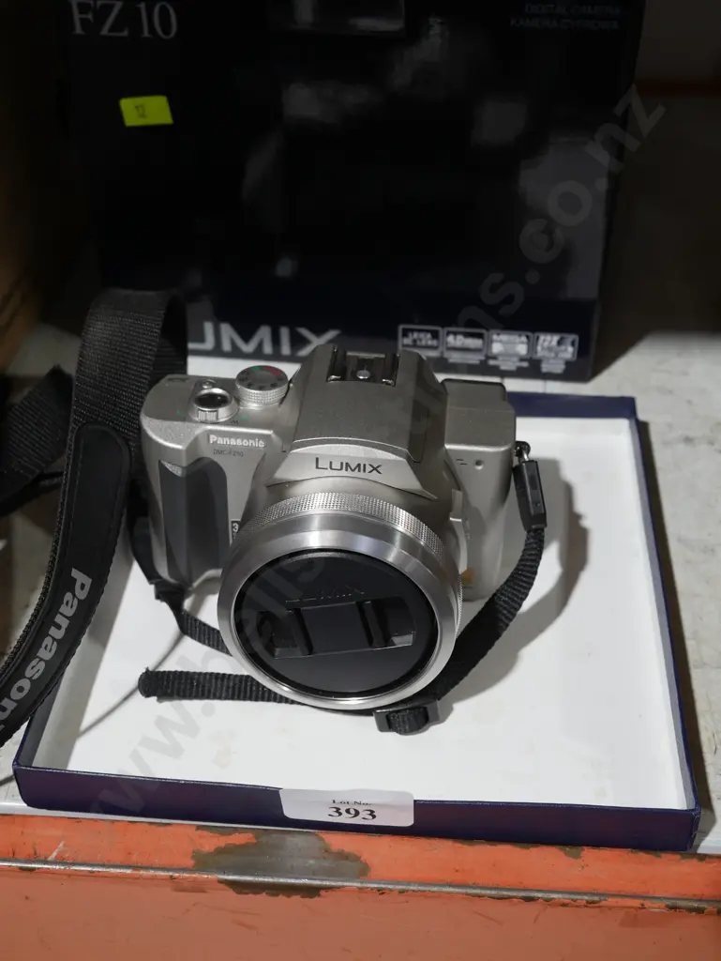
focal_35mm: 40
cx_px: 360
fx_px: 1110
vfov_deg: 46.8
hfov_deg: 36.0
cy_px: 480
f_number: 4.5
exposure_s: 1/60
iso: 500
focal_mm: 20
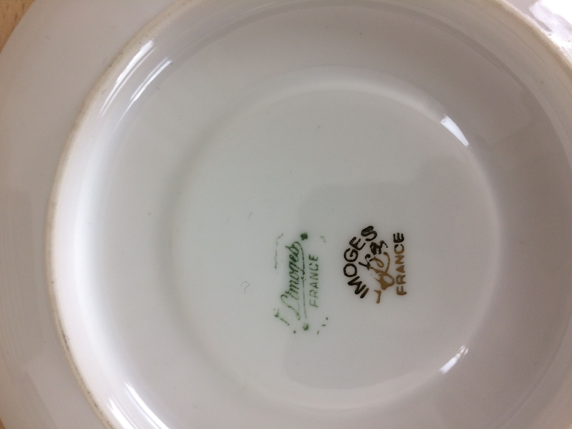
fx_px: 479
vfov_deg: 48.2
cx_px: 286
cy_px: 214
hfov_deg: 61.7
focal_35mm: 29
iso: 40
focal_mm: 4.15
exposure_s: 1/33
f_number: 2.2
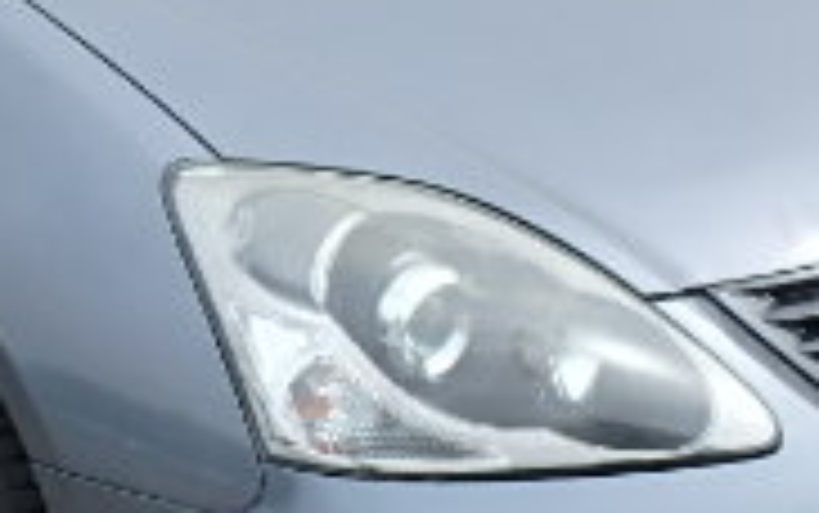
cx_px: 27
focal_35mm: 145
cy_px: 166
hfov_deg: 14.2
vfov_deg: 9.1
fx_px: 3238
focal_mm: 6.9
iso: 125
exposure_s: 1/320
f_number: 5.1
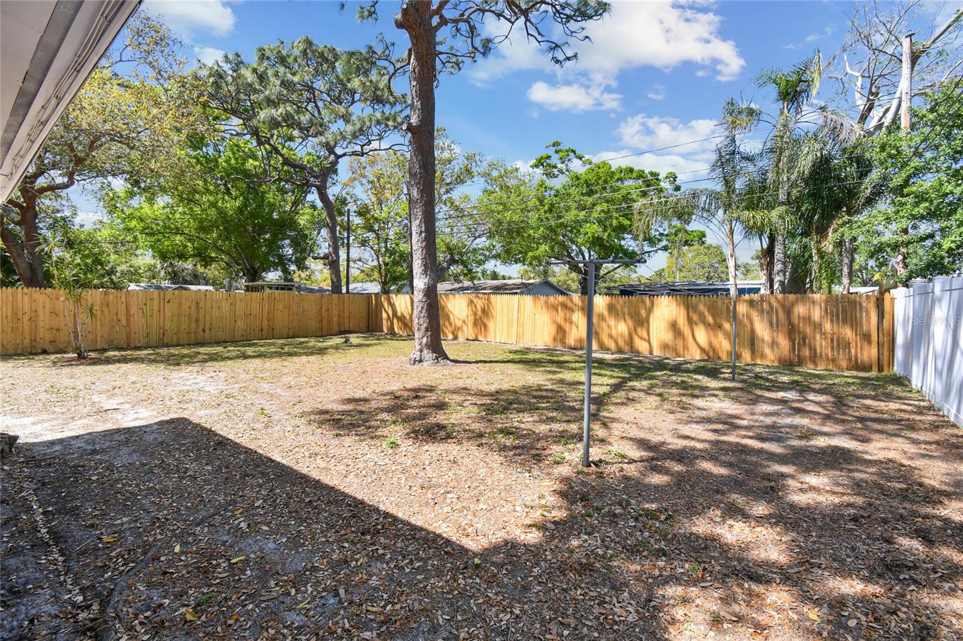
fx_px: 401
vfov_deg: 77.3
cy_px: 320
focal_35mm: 15
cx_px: 482
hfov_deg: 100.4
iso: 100
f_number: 7.1
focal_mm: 10
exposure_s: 1/125
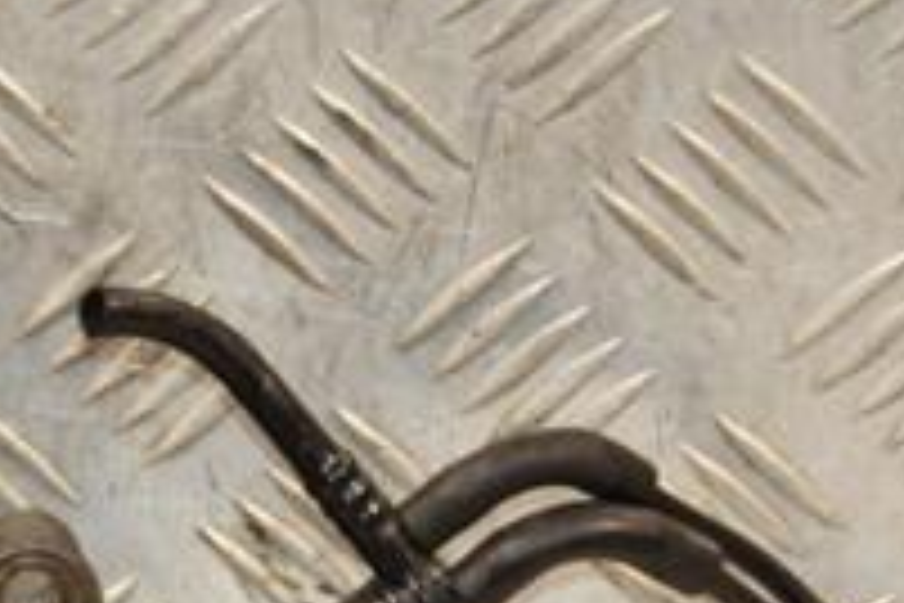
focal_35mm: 278
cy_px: 698
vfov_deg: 4.9
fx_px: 6980
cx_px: -22
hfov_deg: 7.4
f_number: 5.3
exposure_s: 1/200
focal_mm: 62
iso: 800
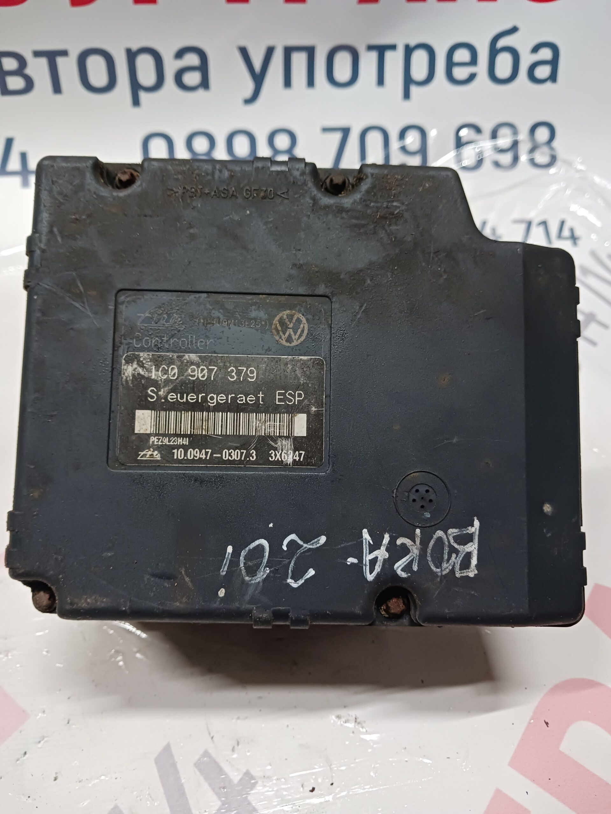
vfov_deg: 65.3
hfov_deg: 51.4
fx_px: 635
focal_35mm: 27
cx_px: 306
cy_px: 407
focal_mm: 4
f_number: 1.8
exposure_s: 1/25
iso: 500
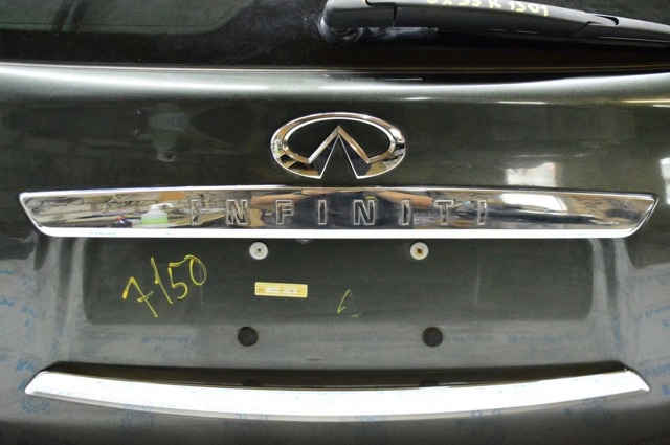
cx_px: 335
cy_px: 222
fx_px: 725
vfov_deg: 34.1
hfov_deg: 49.6
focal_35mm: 39
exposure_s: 1/100
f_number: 5
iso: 6400
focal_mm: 26
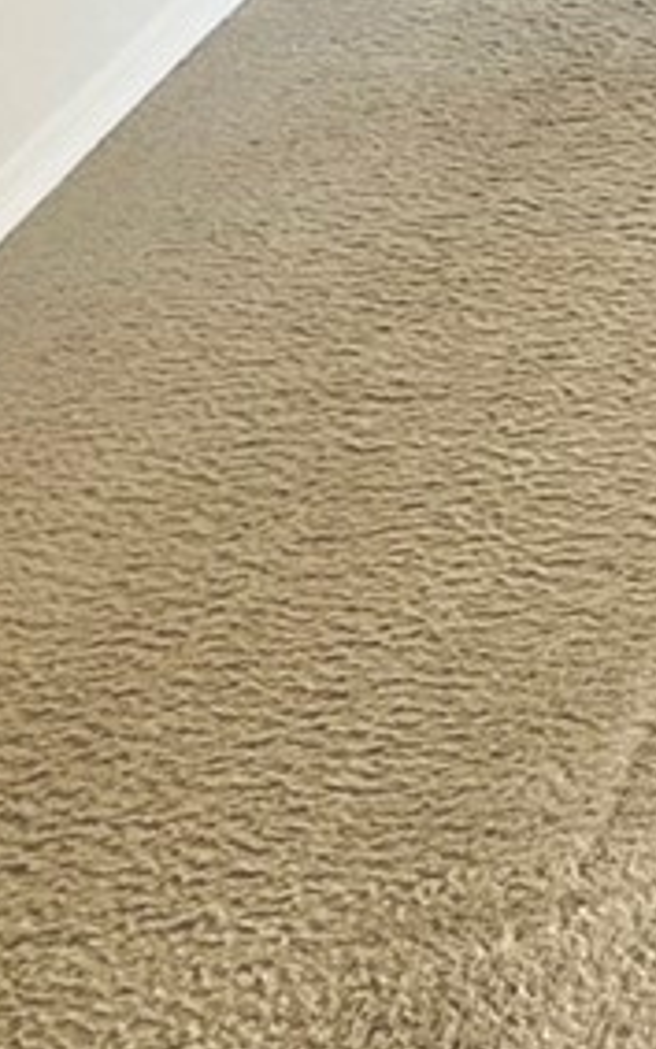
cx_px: 1694
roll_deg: +0.2
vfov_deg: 20.8
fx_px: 2402
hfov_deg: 11.8
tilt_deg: -21.2
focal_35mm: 84
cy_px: -549
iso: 400
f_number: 2.2
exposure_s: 1/60
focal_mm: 2.22
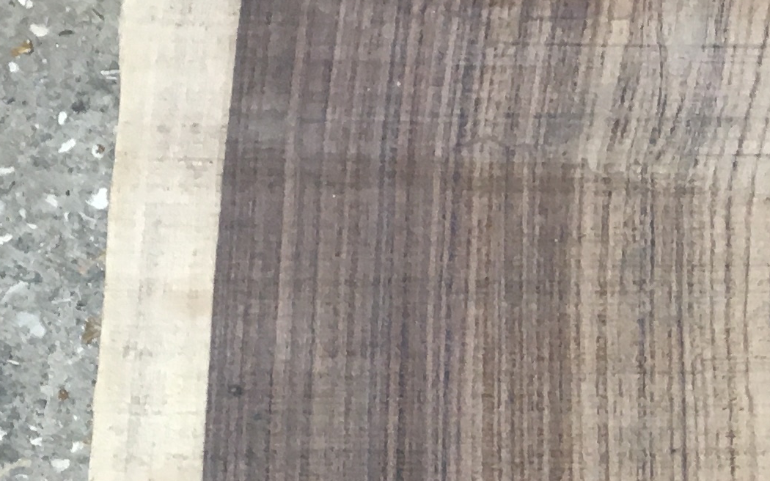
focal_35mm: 118
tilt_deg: -71.9
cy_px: 842
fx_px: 2476
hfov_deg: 16.7
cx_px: 989
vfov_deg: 10.5
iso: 80
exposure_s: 1/33
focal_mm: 4.15
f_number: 2.2
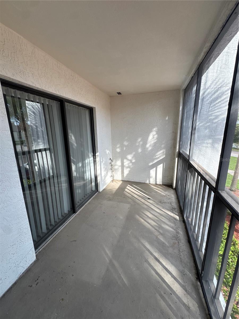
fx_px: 129
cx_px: 120
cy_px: 160
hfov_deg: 85.7
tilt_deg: -12.7
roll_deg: +1.9
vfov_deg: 102.1
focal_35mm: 14
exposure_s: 1/202
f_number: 2.2
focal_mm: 2.22
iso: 40
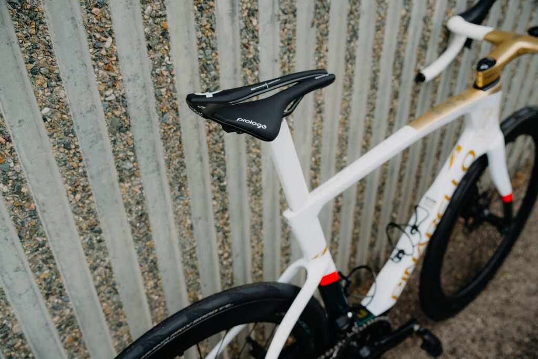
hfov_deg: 54.4
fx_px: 523
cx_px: 269
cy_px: 180
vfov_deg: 37.9
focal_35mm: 35
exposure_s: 1/1600
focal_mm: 35
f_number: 4.5
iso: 1000
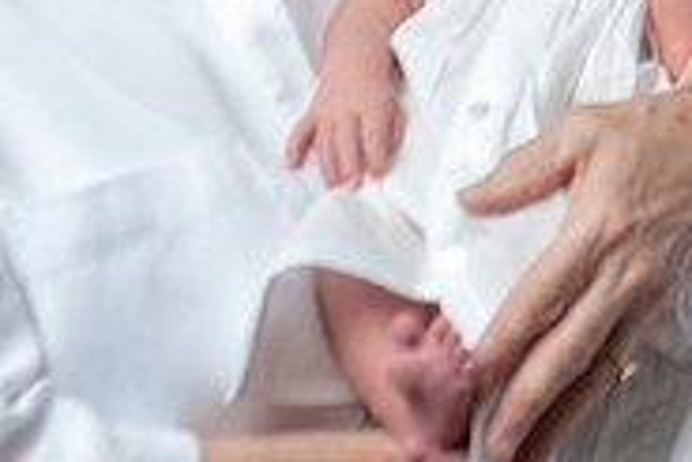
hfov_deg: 5.9
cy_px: -229
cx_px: 665
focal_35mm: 350
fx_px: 6733
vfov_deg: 3.9
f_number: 5
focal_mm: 92
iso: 125
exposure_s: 1/160
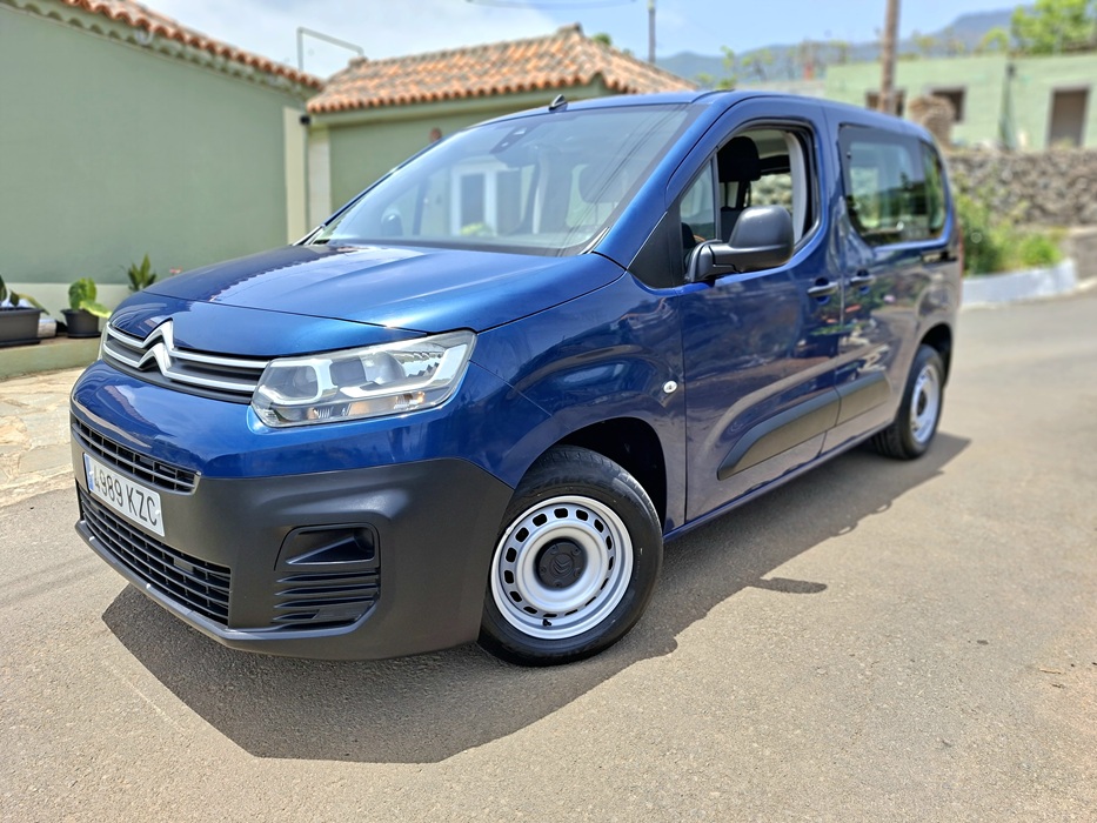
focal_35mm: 23
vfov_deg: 58.9
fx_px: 729
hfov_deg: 73.9
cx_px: 548
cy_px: 412
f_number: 1.8
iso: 50
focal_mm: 5.54
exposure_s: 1/1667
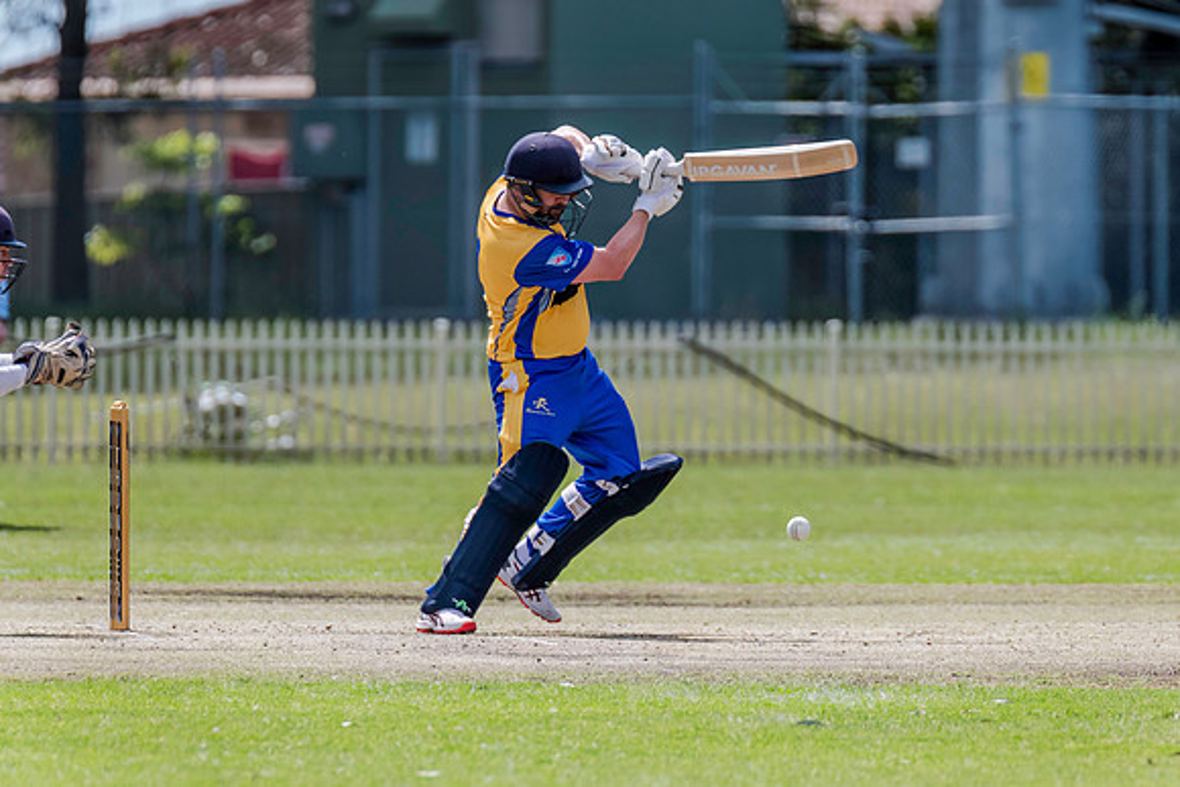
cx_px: 644
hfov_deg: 3.4
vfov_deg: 2.3
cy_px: 357
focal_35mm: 600
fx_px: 19684
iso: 800
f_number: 7.1
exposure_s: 1/2500
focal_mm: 550
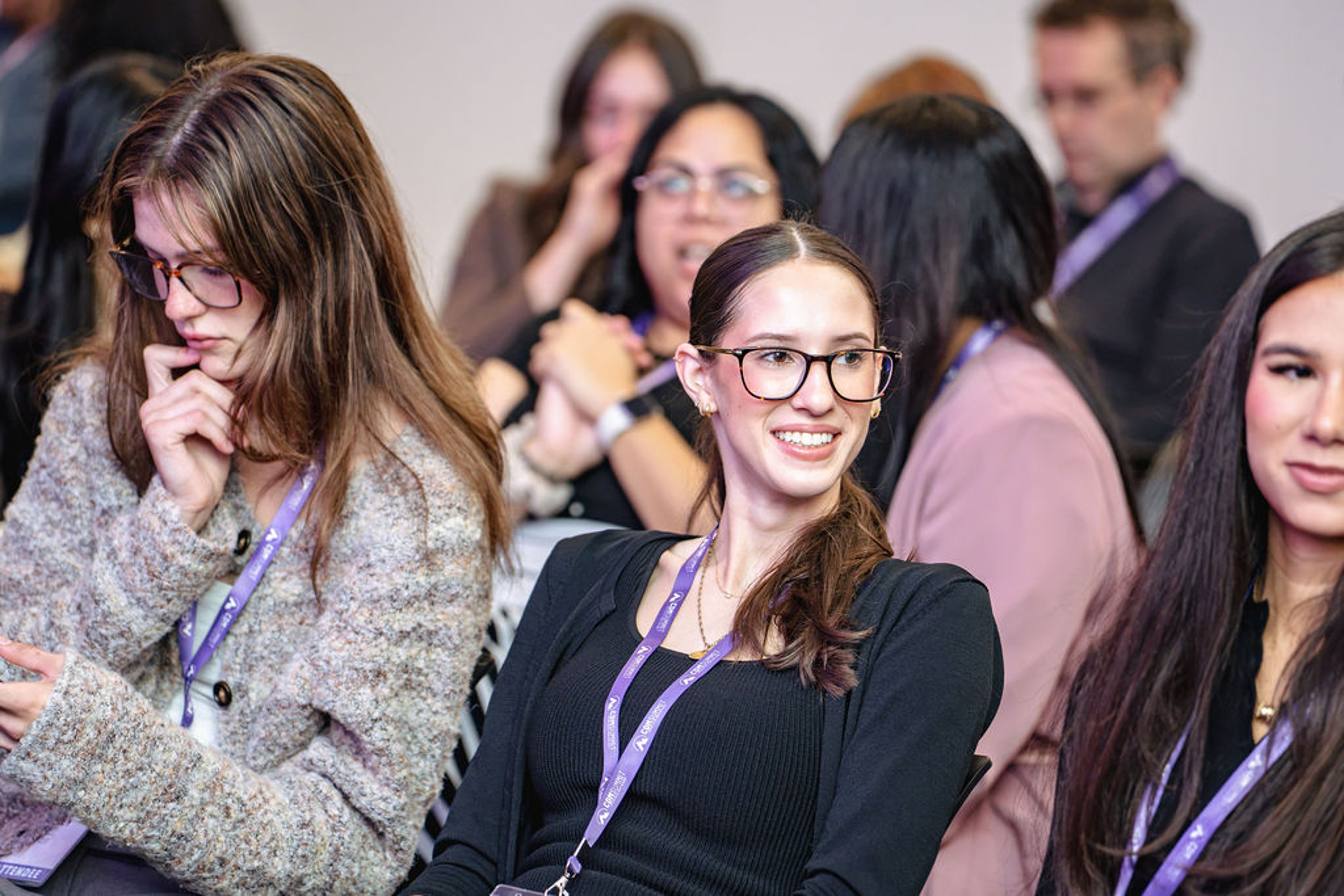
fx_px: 6431
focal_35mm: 172
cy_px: 410
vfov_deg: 8.0
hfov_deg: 11.9
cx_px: 672
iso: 800
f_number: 2.8
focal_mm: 150
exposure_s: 1/125
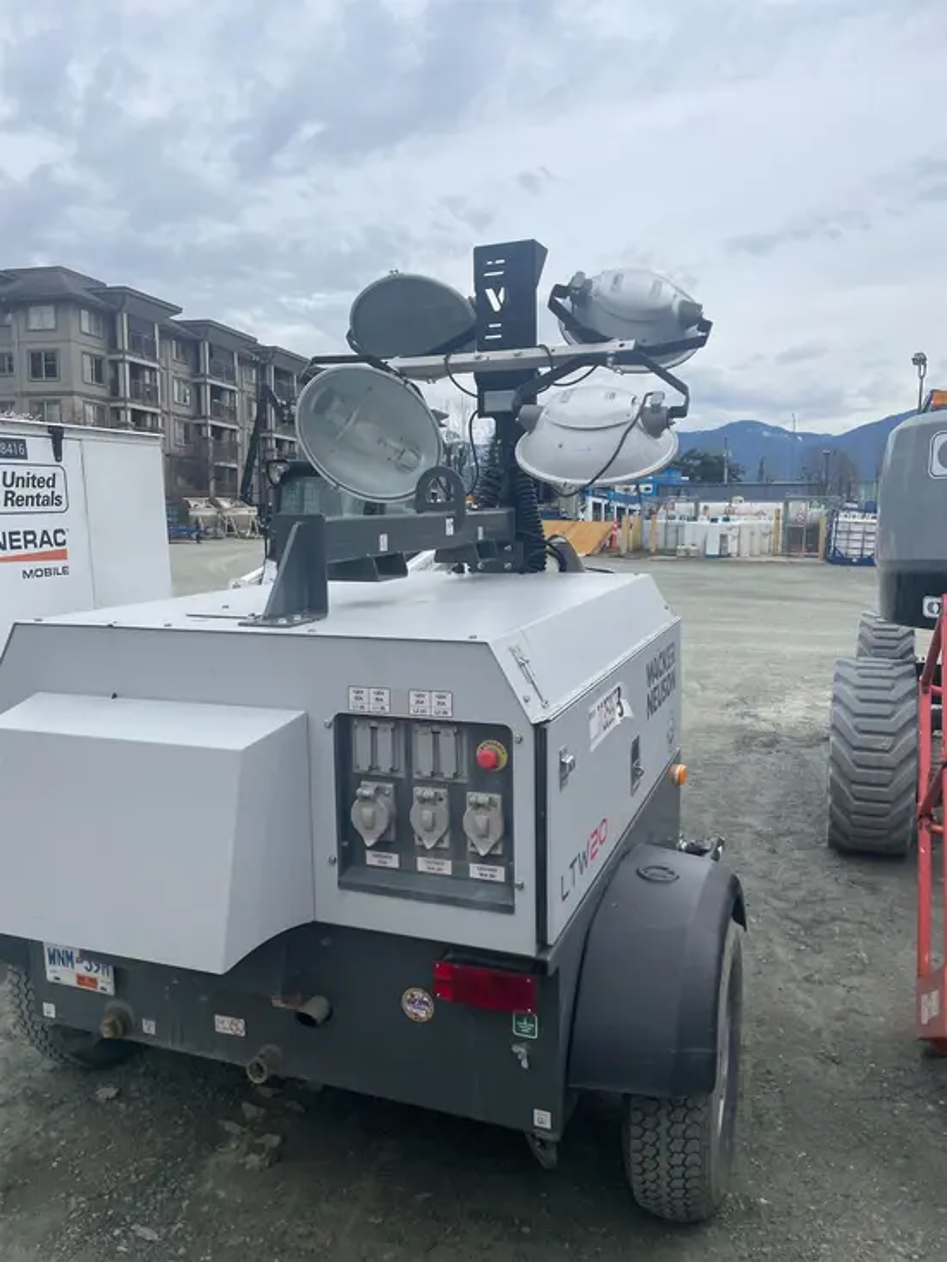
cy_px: 631
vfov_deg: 67.3
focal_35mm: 26
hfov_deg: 53.1
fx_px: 948
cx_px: 474
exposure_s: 1/4464
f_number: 1.6
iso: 50
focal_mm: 4.2
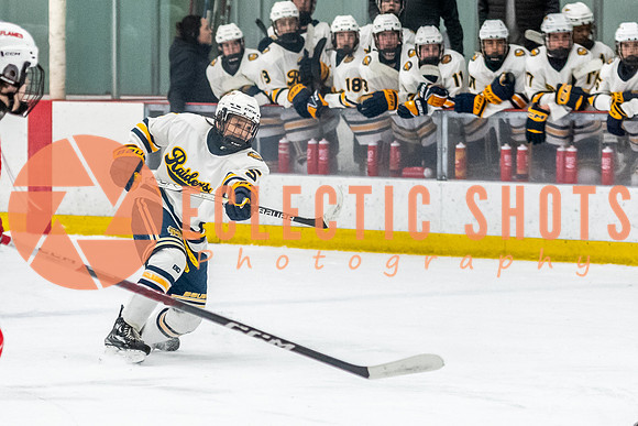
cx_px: 194
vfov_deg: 5.1
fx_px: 4799
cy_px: 226
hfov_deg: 7.6
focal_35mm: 271
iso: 3200
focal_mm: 86
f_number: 2.8
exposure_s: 1/800
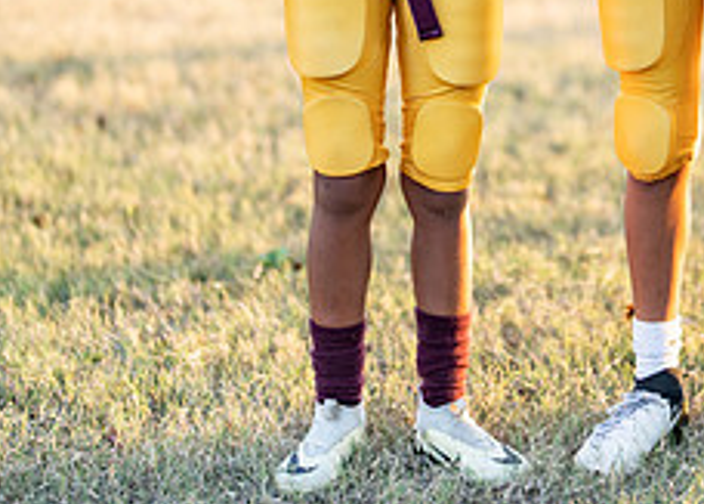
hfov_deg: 13.9
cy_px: -24
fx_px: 2860
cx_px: 629
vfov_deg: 10.0
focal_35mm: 143
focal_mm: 50
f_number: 1.2
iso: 100
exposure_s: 1/500
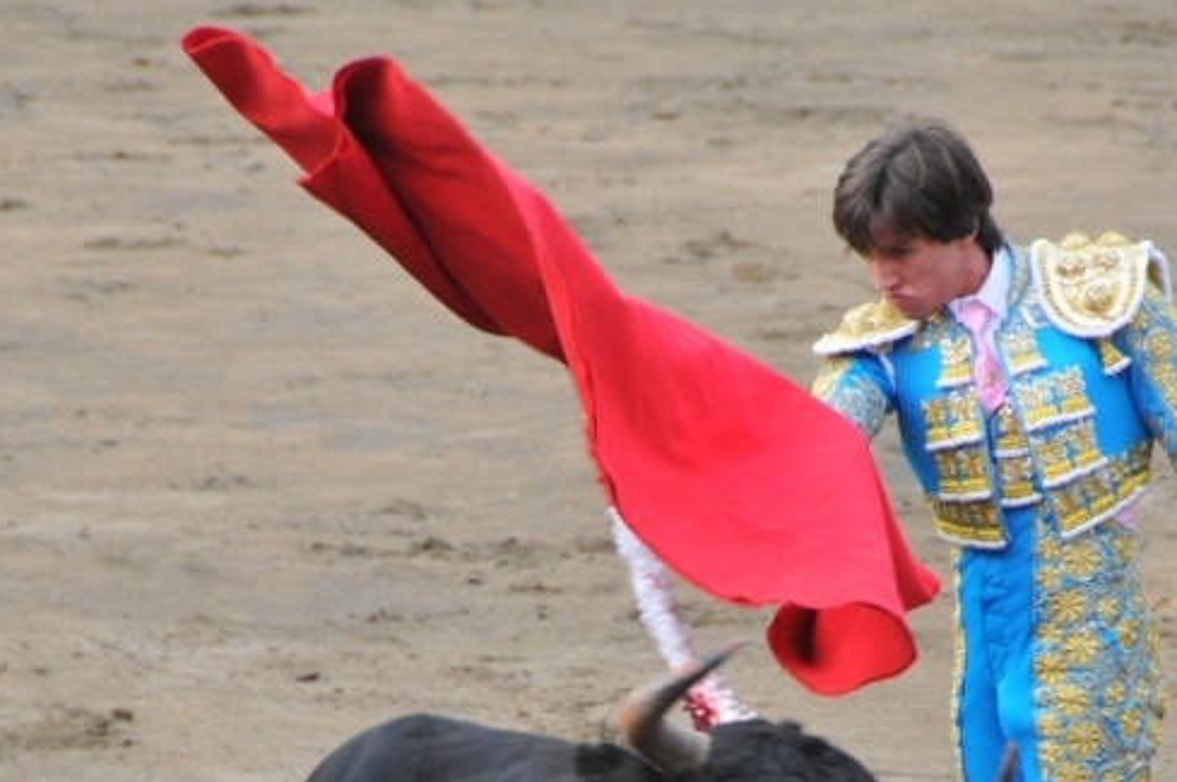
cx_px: 643
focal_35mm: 628
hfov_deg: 3.3
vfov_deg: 2.2
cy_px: 813
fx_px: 20511
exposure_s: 1/250
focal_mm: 200
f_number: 5.6
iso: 400
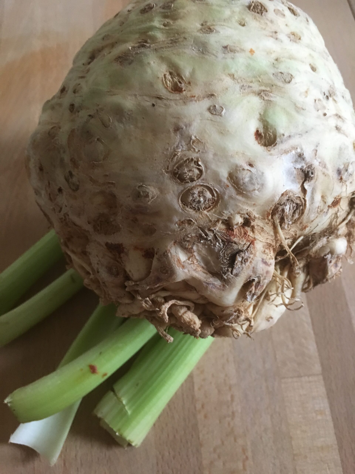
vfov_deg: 61.7
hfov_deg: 48.2
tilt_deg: -67.2
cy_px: 237
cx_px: 178
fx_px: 397
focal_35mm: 29
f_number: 2.2
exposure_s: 1/20
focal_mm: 4.15
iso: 200
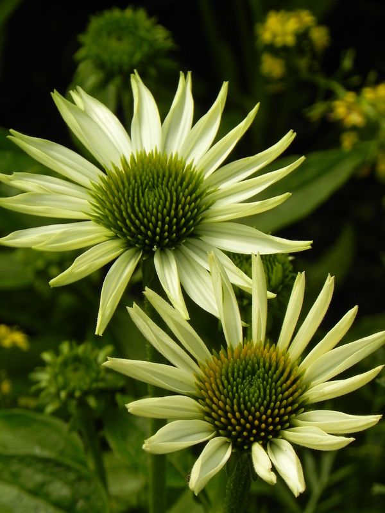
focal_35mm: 247
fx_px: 3663
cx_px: 192
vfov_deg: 8.0
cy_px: 256
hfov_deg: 6.0
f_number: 5
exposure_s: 1/1250
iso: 160
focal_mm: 44
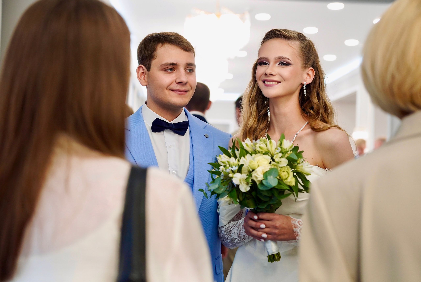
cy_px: 141
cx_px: 210
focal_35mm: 50
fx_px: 584
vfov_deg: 27.1
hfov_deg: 39.6
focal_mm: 49.9
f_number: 2.8
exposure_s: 1/200
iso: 1250
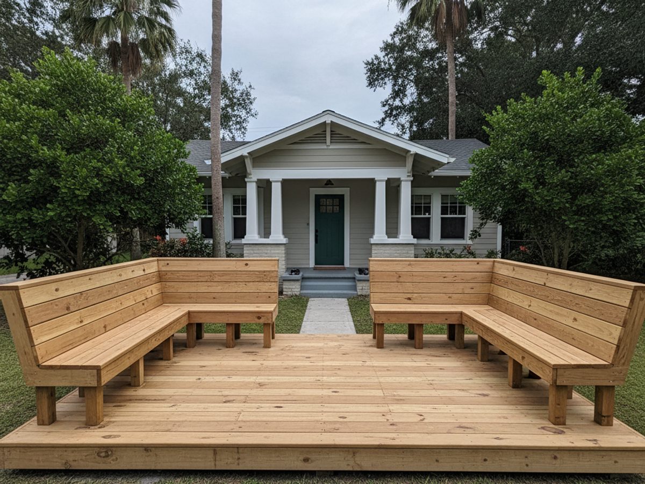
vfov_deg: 53.1
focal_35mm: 26
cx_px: 322
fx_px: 484
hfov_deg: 67.3
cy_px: 242
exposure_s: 1/92
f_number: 1.5
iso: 199
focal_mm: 5.7
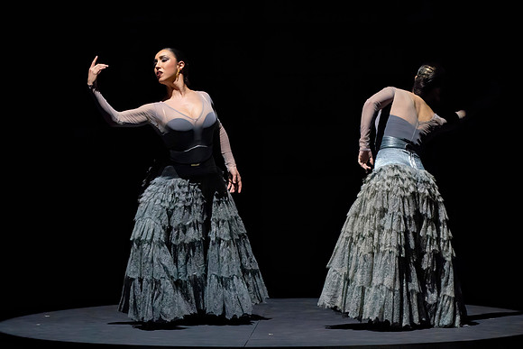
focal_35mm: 488
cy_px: 163
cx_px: 284
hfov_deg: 4.2
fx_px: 7087
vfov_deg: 2.8
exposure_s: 1/400
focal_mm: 391
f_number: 14
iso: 20000
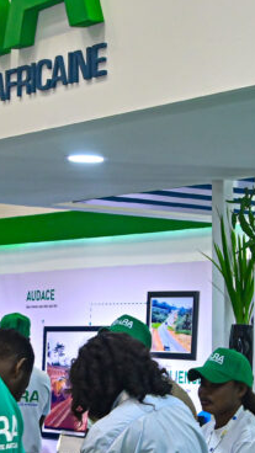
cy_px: 209
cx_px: 133
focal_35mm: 105
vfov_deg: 20.4
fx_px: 1262
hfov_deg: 11.5
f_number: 4
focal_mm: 24
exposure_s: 1/200
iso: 640
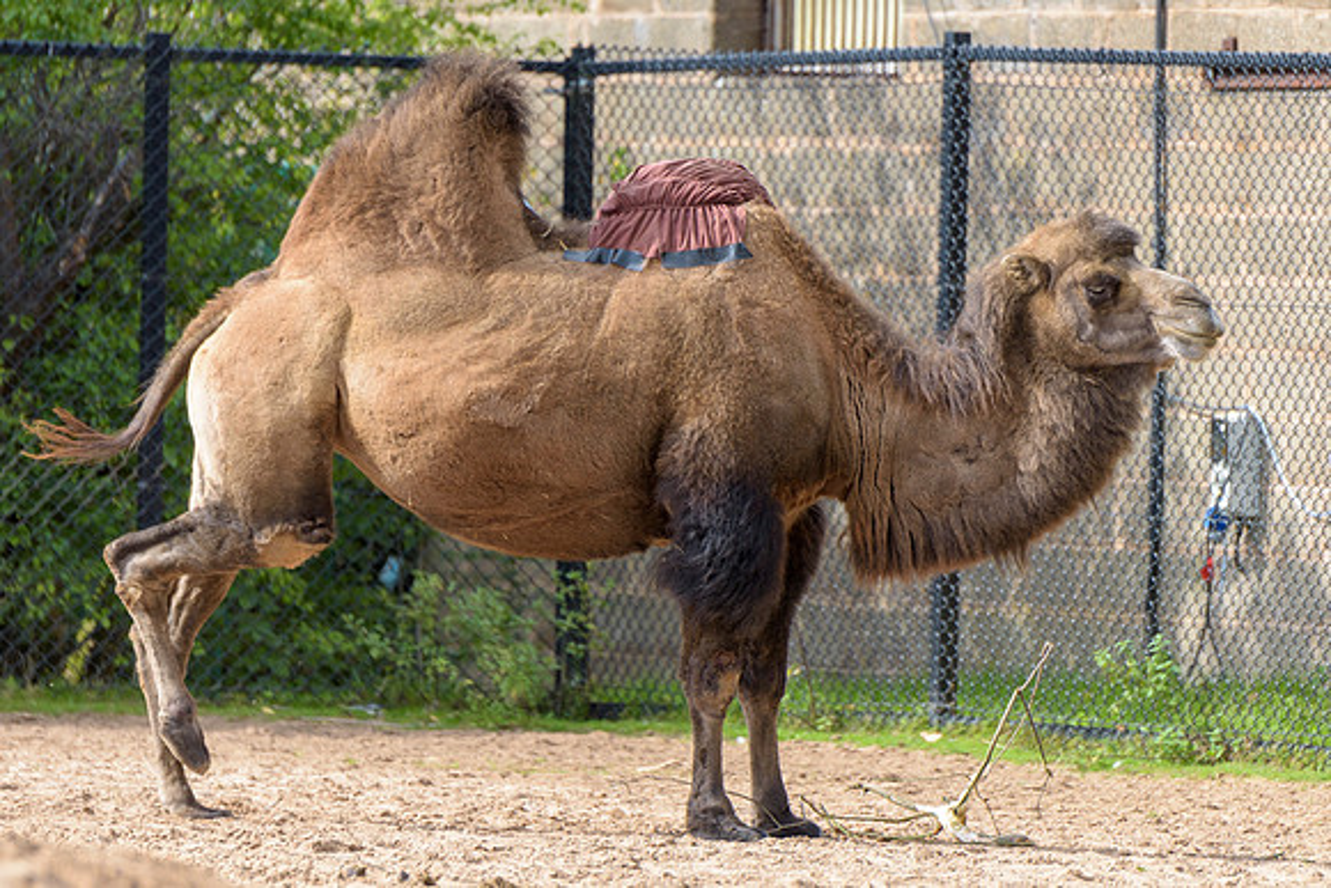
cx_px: 814
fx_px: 18092
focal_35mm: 489
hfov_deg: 4.2
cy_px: 379
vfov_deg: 2.8
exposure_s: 1/800
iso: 400
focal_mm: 400
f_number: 5.6
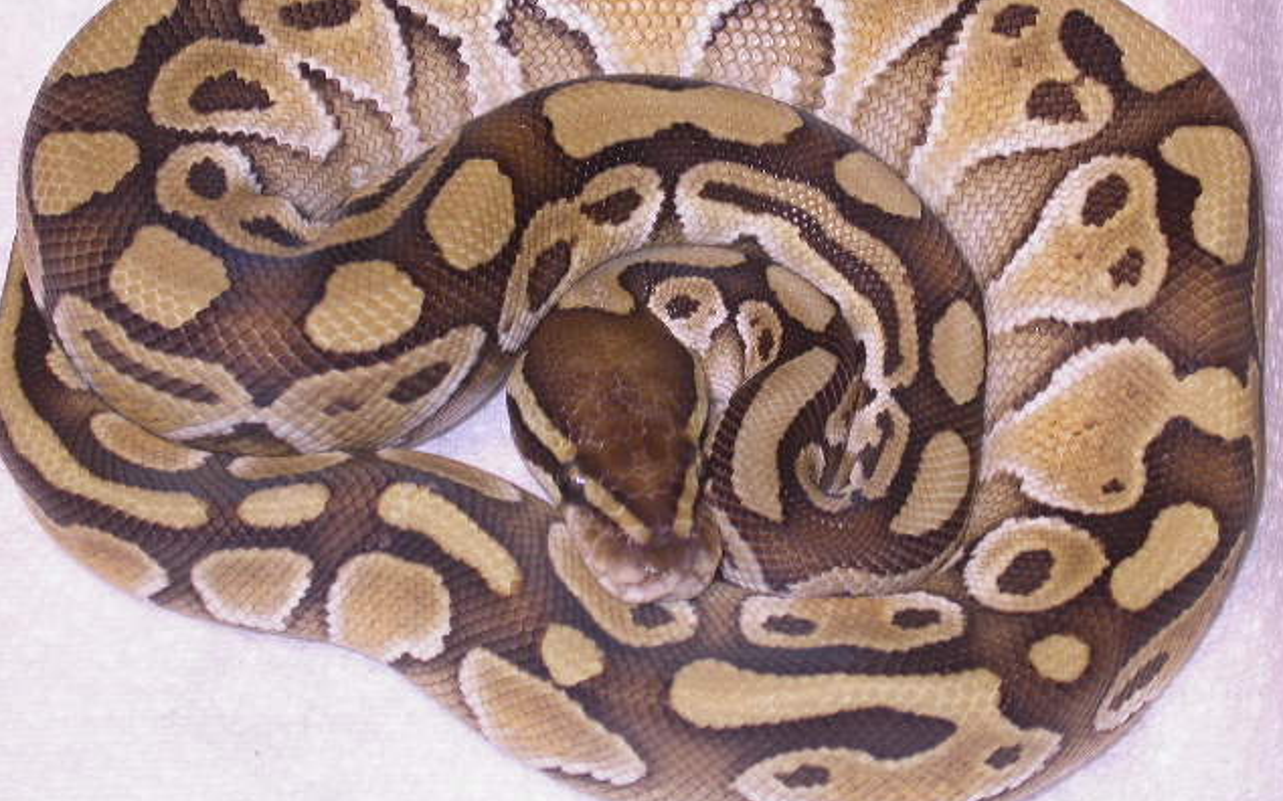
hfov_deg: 15.4
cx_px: 644
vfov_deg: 9.6
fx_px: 4755
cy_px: 324
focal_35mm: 136
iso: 100
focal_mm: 26.4
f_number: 4.5
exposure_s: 1/60.3
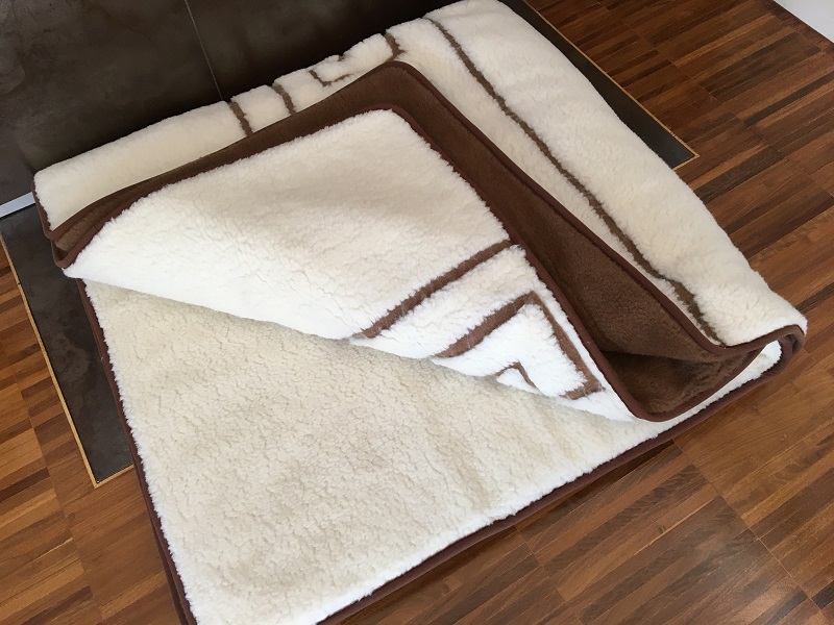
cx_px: 417
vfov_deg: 48.2
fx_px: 699
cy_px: 312
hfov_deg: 61.7
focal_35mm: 29
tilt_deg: -61.6
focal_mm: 4.15
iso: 32
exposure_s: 1/30
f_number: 2.2
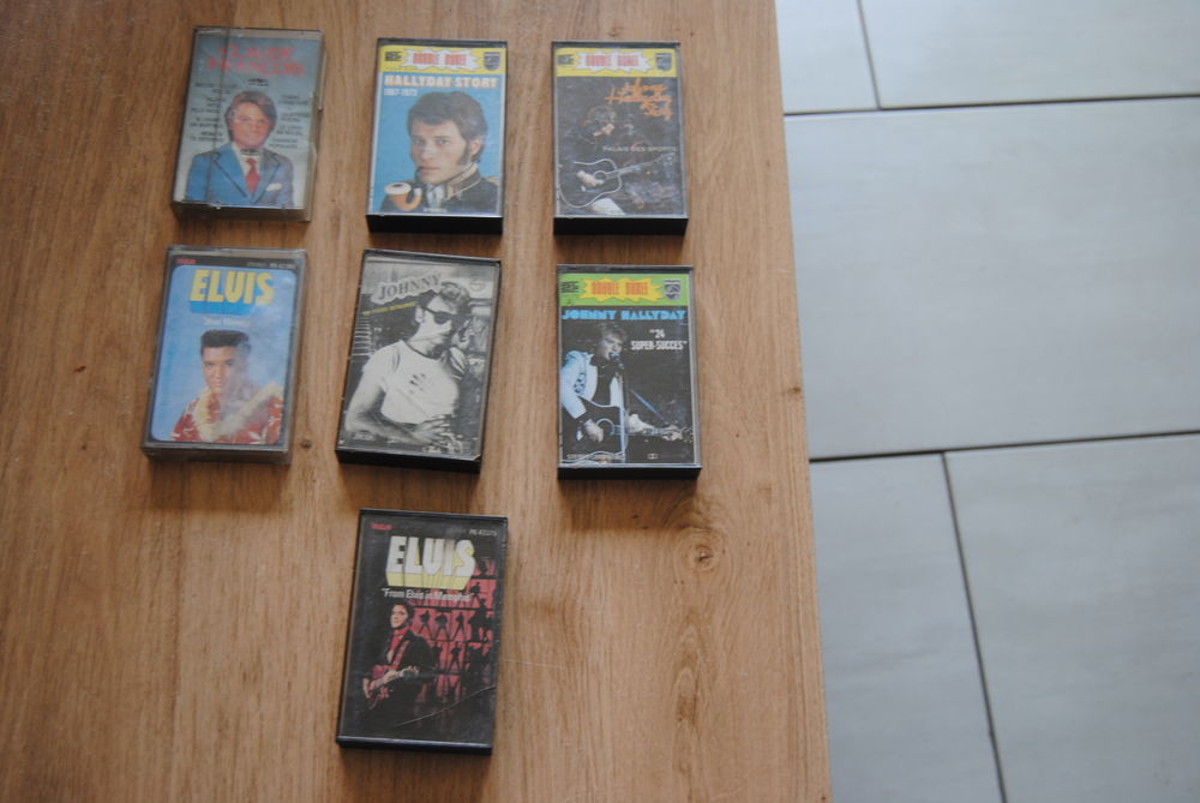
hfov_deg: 43.6
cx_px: 600
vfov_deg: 29.9
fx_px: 1501
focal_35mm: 45
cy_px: 402
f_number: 4.2
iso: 200
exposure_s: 1/30
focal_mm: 30
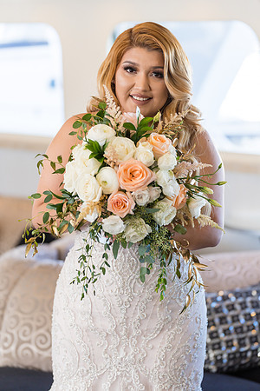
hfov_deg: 13.0
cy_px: 196
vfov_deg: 19.5
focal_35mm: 105
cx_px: 130
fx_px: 1137
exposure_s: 1/250
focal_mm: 105
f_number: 2.8
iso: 400
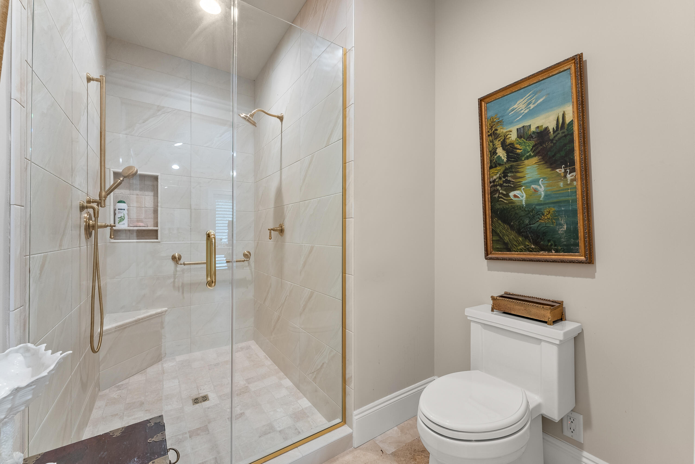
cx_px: 348
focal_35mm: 14
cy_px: 232
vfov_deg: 81.3
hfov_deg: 104.2
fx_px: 270
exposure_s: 1/1.67
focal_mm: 14
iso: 400
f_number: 8
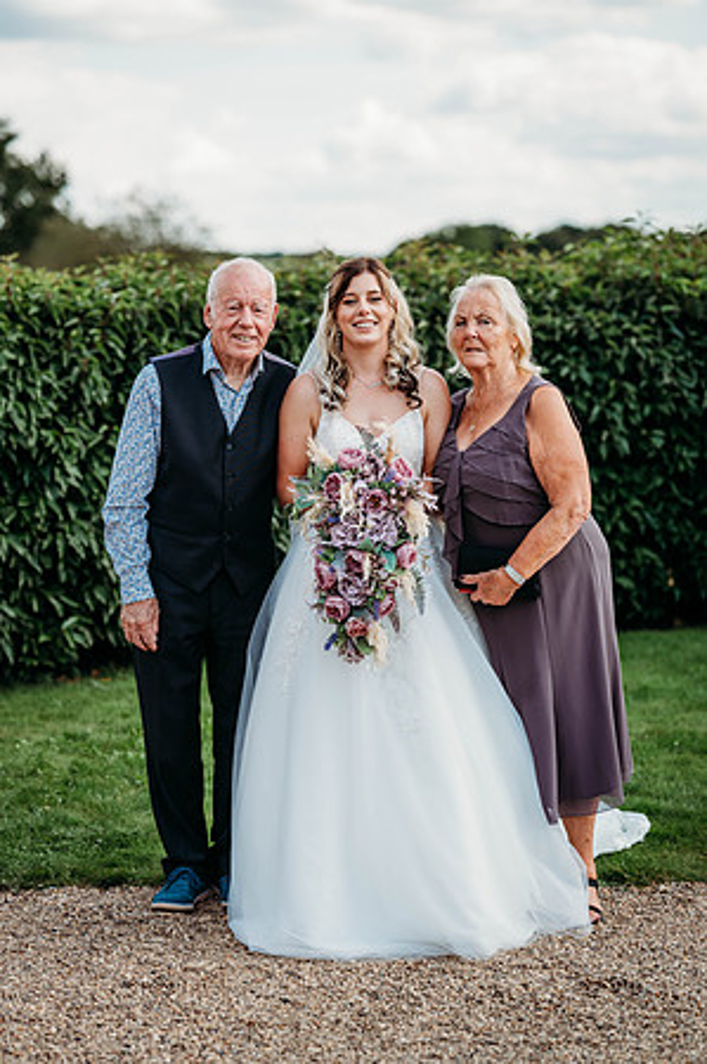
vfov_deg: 23.9
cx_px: 354
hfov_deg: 16.0
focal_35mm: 85
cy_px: 532
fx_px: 2510
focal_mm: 85
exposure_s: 1/800
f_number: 2.5
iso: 100
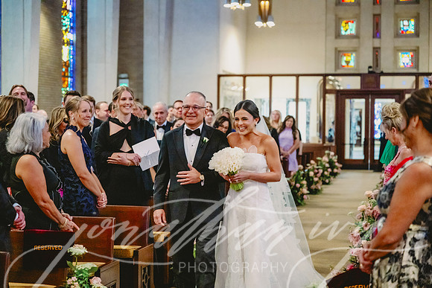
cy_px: 144
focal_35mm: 70
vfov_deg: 19.5
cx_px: 216
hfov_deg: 28.8
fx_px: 840
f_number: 2.8
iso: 6400
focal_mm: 70
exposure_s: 1/250
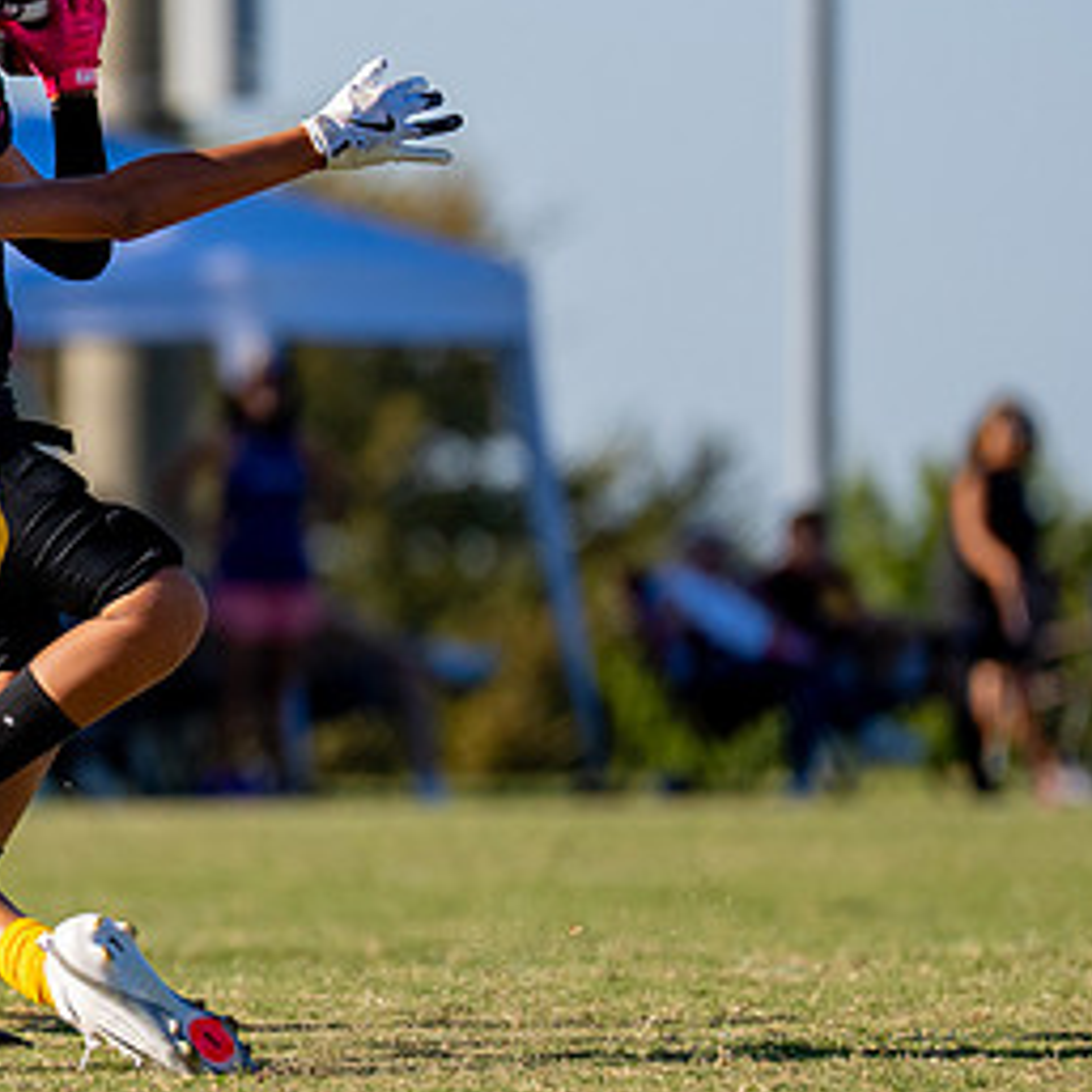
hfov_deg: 2.3
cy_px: 490
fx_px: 26589
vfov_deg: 2.4
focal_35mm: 745
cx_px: -449
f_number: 2.8
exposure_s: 1/3200
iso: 160
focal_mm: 200
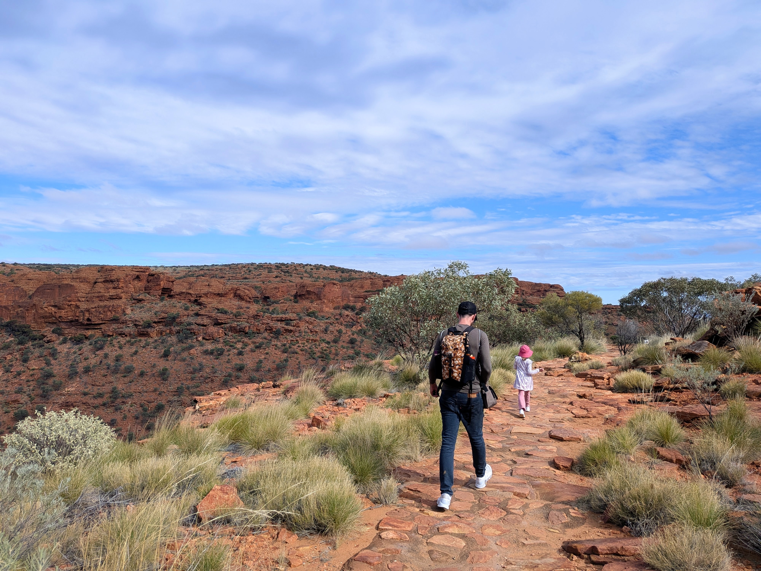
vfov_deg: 56.8
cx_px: 380
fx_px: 528
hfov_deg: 71.6
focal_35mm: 24
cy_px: 286
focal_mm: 4.53
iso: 30
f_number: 1.7
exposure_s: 1/1692
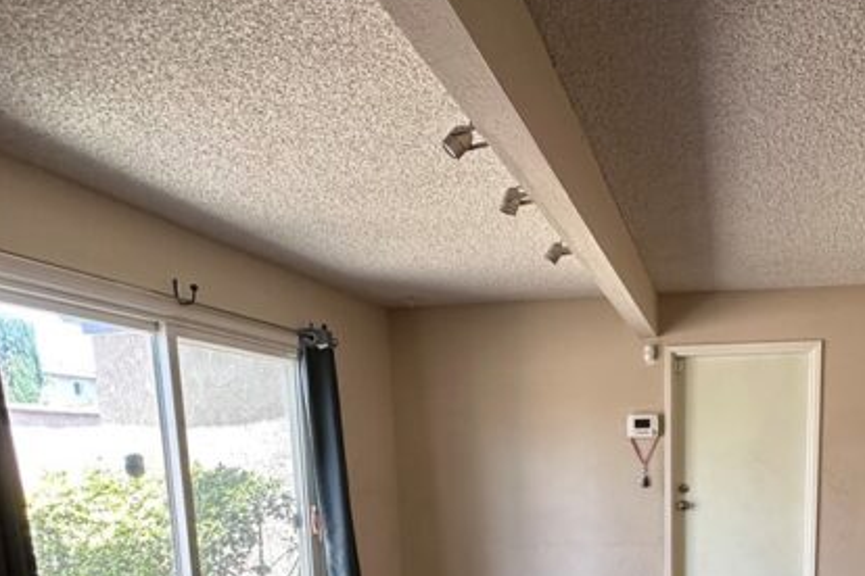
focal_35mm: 27
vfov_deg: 43.1
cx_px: 614
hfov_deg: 64.6
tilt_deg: -6.7
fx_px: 649
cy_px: 536
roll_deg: +0.2
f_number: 2.2
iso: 250
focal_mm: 2.22
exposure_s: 1/120
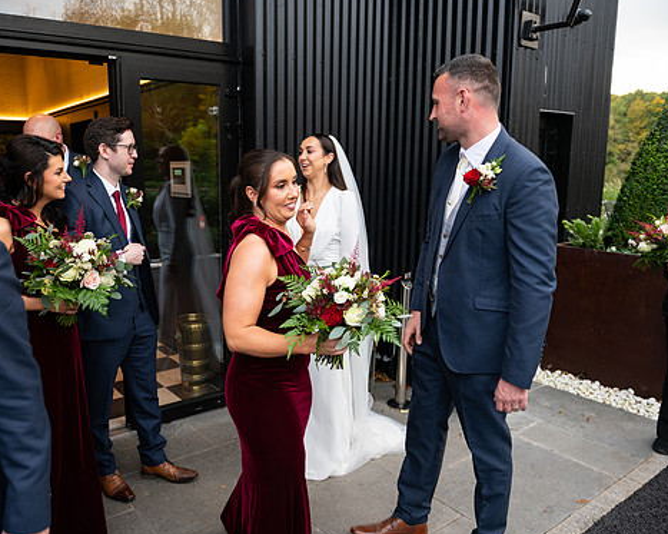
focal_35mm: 28
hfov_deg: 61.8
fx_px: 553
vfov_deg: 51.5
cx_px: 276
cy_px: 268
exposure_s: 1/160
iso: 320
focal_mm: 24
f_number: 3.5
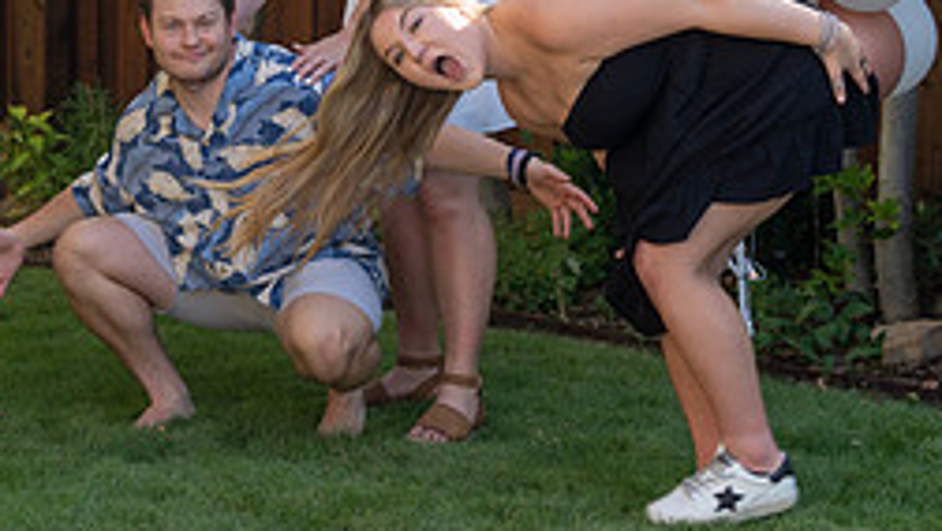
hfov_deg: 16.4
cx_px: 460
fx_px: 3274
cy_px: -86
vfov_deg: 9.2
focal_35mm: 131
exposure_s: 1/320
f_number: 3.5
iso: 100
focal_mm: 70
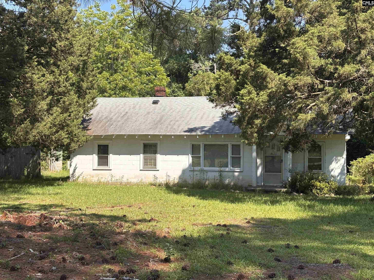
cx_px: 187
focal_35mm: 52
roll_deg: -0.8
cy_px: 140
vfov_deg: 28.0
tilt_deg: +1.5
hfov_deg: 36.8
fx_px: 562
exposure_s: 1/1092
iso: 32
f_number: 1.6
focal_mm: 5.96
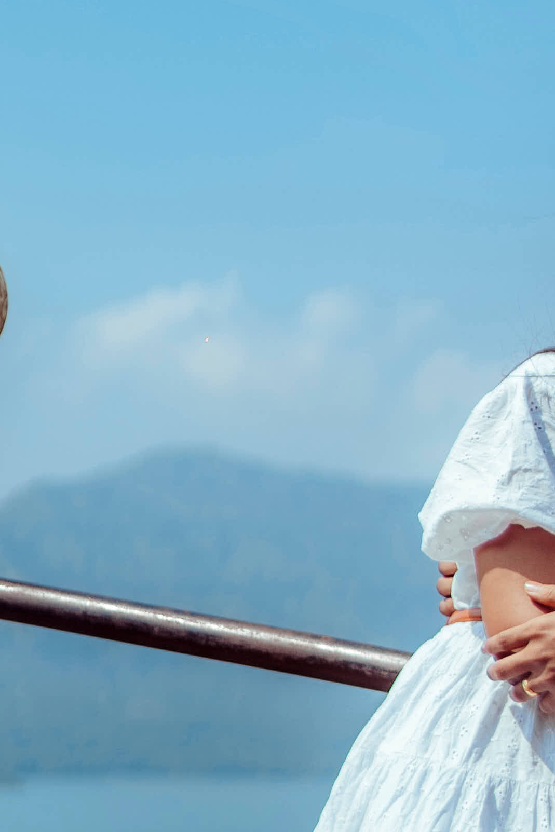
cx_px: 652
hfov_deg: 10.3
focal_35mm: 131
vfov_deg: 15.6
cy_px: 580
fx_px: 3028
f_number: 1.4
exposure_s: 1/6400
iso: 100
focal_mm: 35
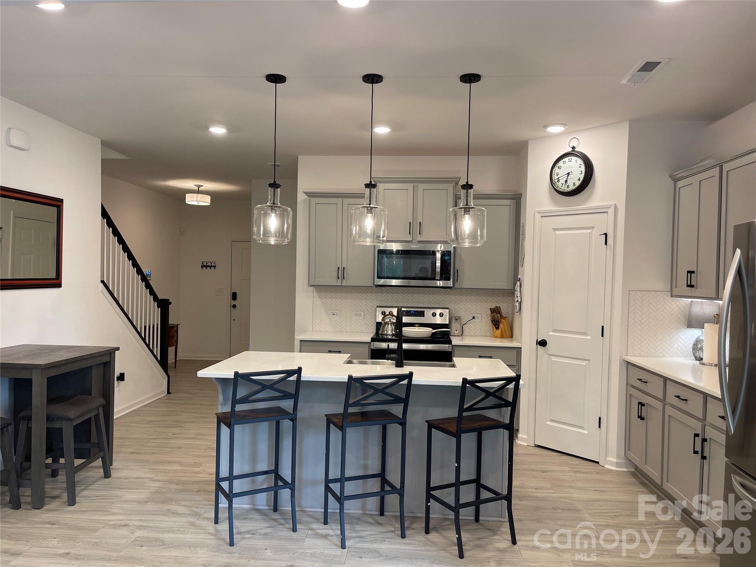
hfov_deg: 69.4
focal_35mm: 25
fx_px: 546
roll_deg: -0.9
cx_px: 378
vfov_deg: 54.9
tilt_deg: -2.4
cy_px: 284
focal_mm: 5.1
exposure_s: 1/60
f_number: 1.6
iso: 80
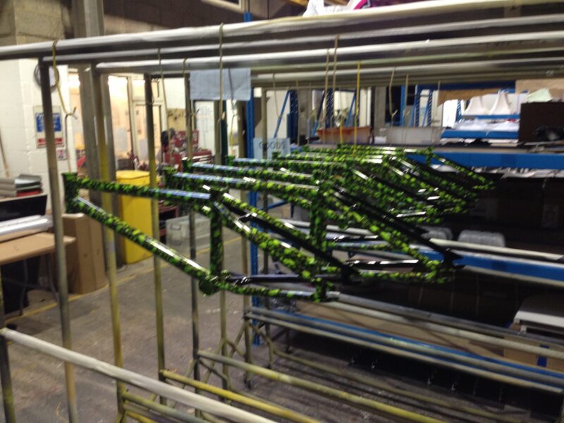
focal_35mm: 33
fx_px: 538
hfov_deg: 55.4
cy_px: 212
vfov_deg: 42.9
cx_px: 282
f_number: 2.4
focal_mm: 4.13
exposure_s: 1/20
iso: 125
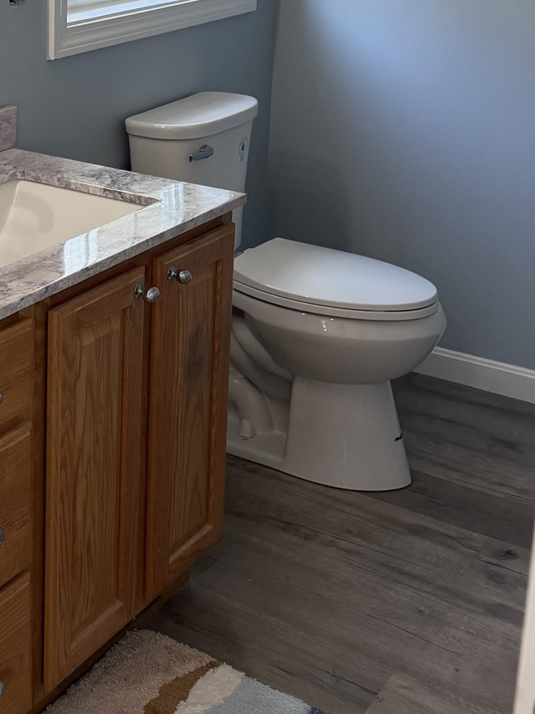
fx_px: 1195
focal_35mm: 58
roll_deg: +0.3
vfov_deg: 32.4
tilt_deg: -13.7
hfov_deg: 23.8
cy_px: 148
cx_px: -33
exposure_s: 1/211
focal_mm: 6.76
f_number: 1.78
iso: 200
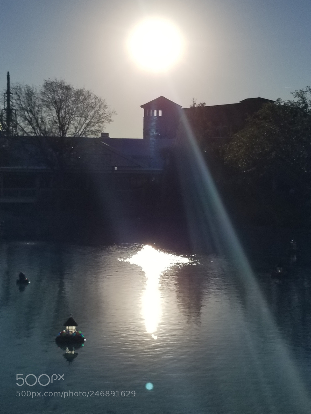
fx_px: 311
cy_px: 207
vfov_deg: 67.3
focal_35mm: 26
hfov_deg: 53.1
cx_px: 156
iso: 50
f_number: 1.7
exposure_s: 1/15385
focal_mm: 4.25
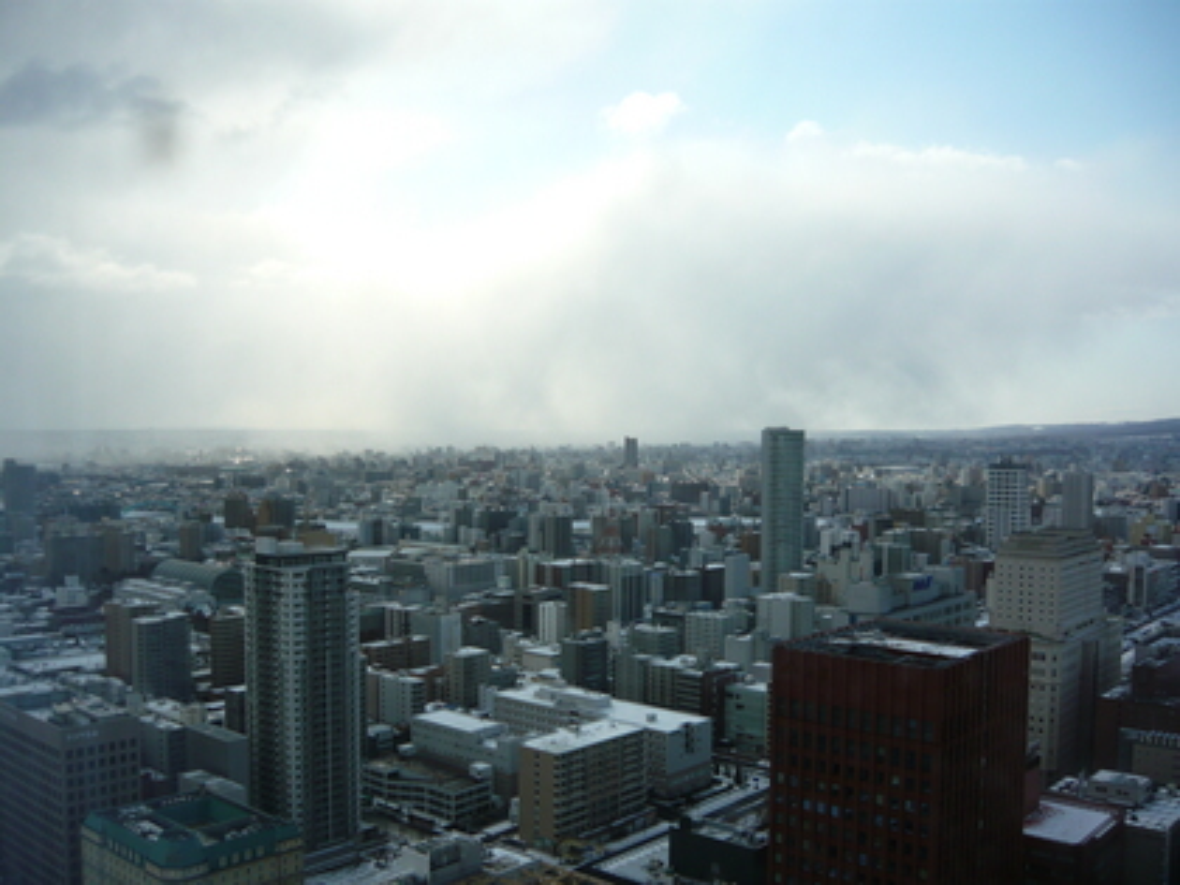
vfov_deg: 42.9
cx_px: 590
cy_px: 442
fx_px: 1125
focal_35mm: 33
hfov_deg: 55.4
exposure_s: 1/800
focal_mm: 5.5
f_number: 2.8
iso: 100
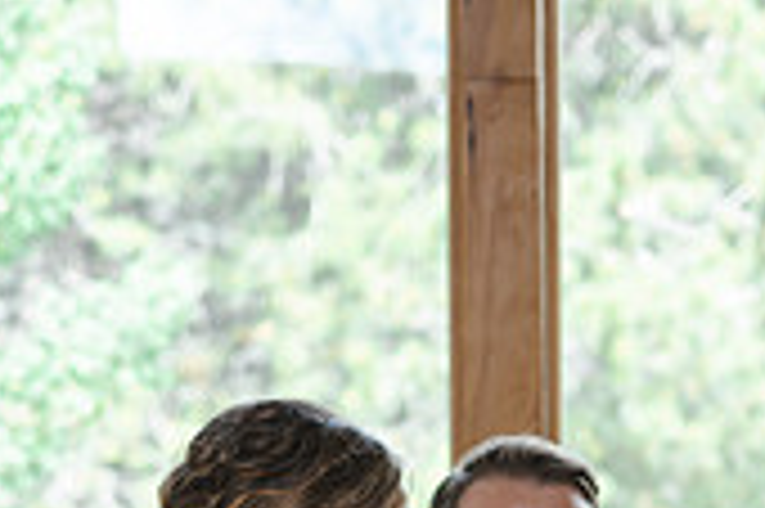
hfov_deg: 5.3
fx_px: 8258
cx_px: 481
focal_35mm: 389
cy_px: 754
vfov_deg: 3.5
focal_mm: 105
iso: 500
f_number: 4
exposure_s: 1/200
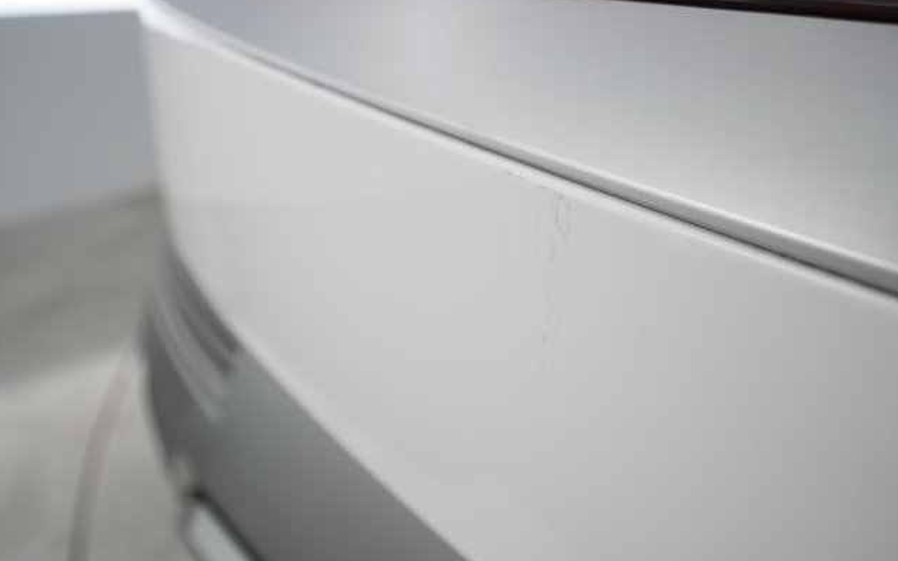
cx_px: 451
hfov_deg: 64.6
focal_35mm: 29
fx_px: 710
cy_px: 264
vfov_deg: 43.1
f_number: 4.5
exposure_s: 1/125
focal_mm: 28
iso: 1250
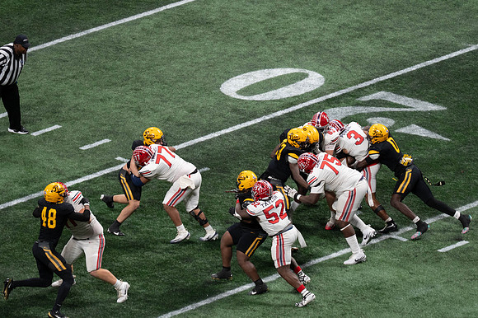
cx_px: 260
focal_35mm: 524
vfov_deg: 2.6
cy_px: 110
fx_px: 6956
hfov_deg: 3.9
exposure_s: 1/1000
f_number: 5.6
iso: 3200
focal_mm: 400
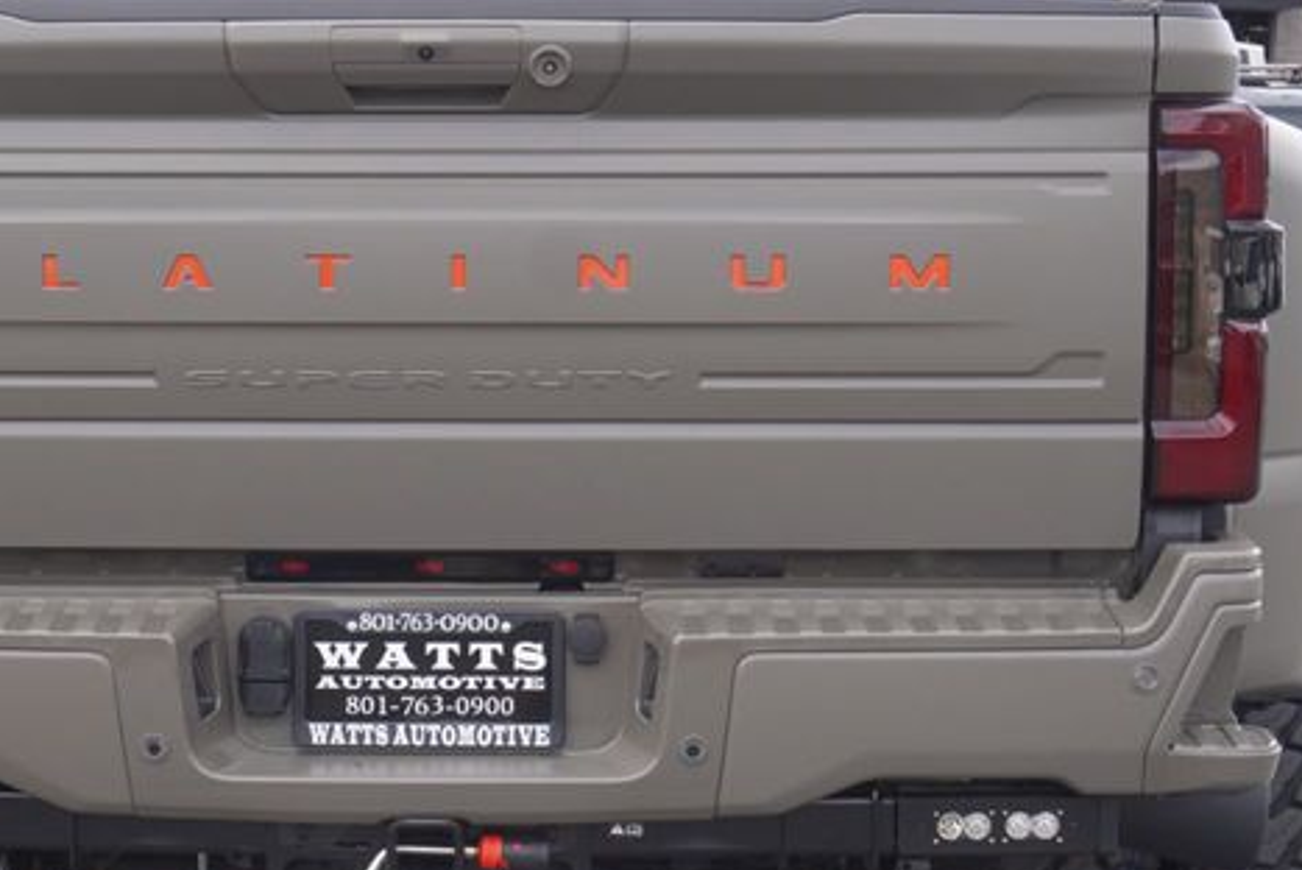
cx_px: 443
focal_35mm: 92
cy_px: 527
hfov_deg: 22.0
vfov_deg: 14.9
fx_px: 3329
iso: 100
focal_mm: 28
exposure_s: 1/100
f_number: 7.1
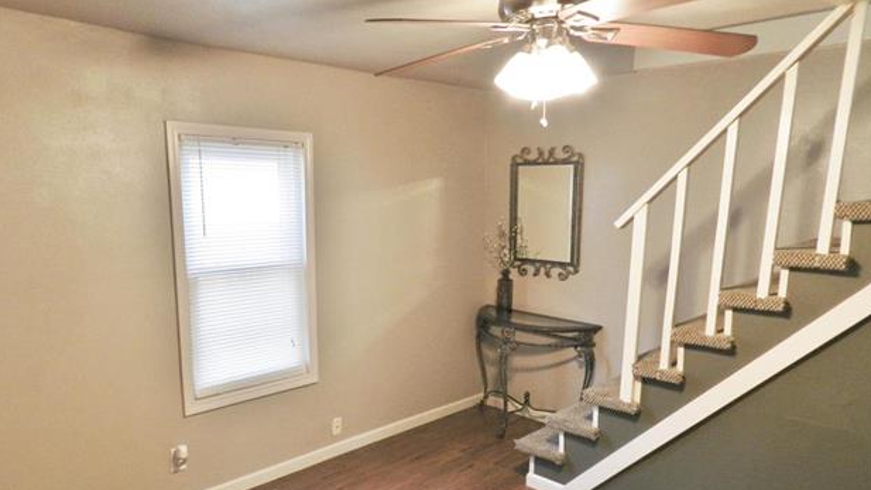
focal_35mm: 26
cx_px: 426
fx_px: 600
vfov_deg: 44.2
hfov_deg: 71.9
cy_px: 292
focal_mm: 4
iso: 250
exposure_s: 1/30
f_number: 3.4
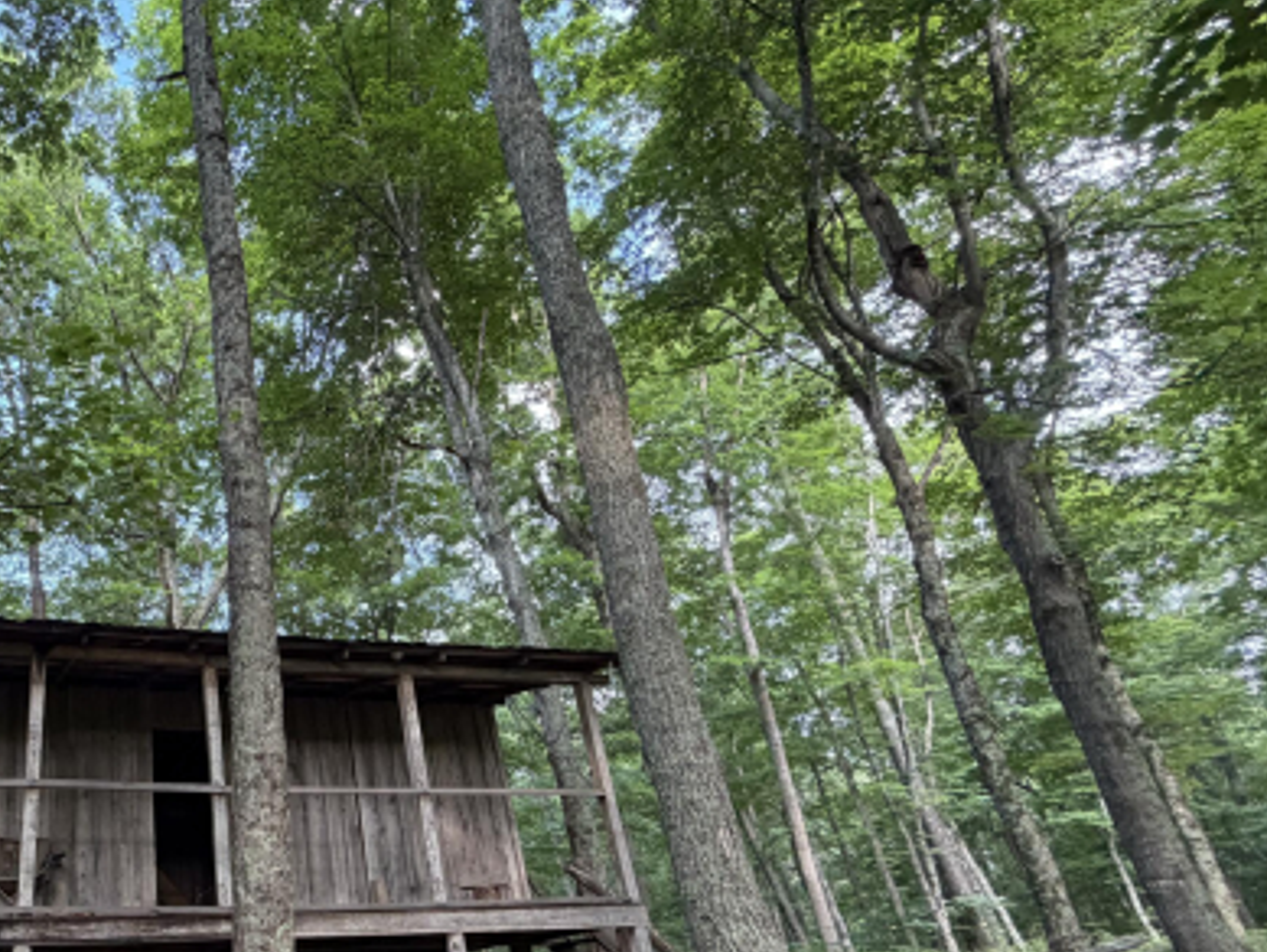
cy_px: 642
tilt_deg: +24.1
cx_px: 184
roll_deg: +2.3
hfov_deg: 62.8
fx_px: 879
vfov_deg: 55.5
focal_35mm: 24
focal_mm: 2.22
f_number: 2.2
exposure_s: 1/88
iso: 320
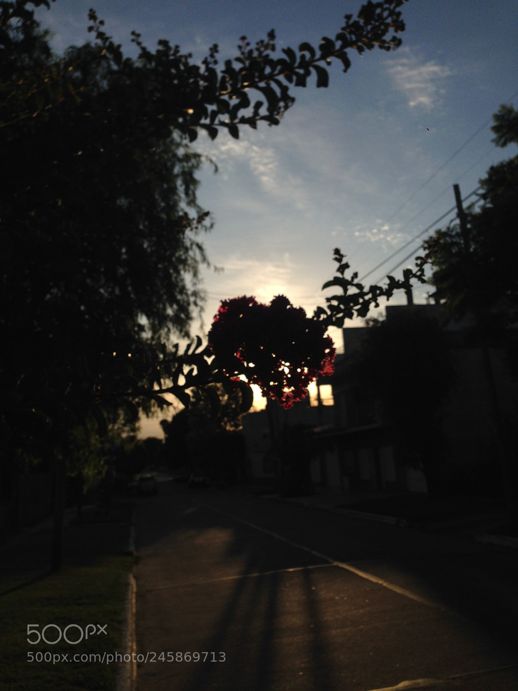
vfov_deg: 55.4
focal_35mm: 33
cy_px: 346
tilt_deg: +14.0
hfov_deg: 42.9
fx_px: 658
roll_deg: +4.5
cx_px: 259
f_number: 2.4
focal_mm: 4.12
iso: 50
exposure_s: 1/6024
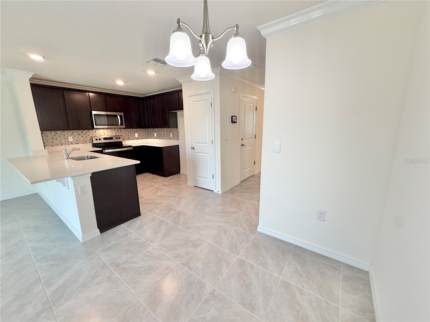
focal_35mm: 14
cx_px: 215
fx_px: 174
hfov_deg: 102.1
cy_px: 161
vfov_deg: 85.7
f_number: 2.2
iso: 200
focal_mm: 2.22
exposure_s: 1/120
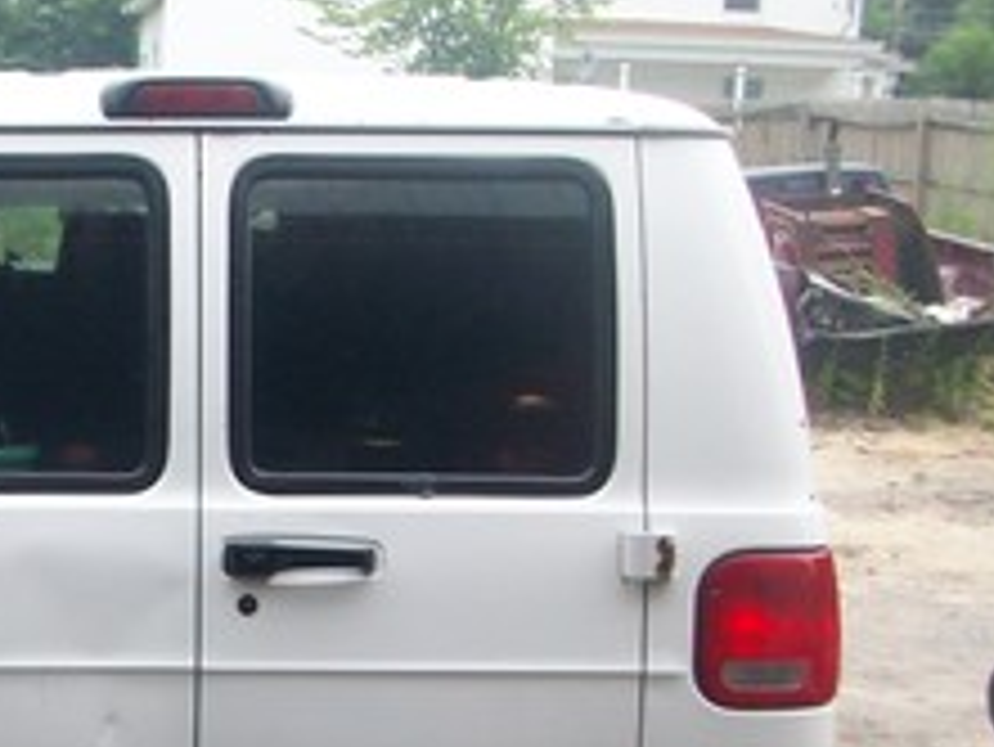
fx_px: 2212
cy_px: 655
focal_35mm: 77
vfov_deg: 18.9
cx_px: 85
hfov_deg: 24.5
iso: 80
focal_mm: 5.7
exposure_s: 1/155
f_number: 2.8
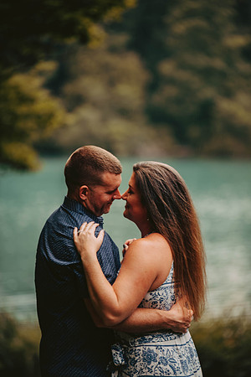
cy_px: 188
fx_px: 1725
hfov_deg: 8.3
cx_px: 126
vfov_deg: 12.5
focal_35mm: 165
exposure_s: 1/125
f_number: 2.8
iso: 320
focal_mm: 165
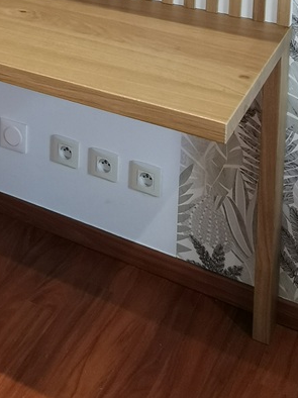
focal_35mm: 64
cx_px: -35
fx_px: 735
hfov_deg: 21.6
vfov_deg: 23.9
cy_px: -199
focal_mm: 2.26
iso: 160
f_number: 2.2
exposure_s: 1/33.3
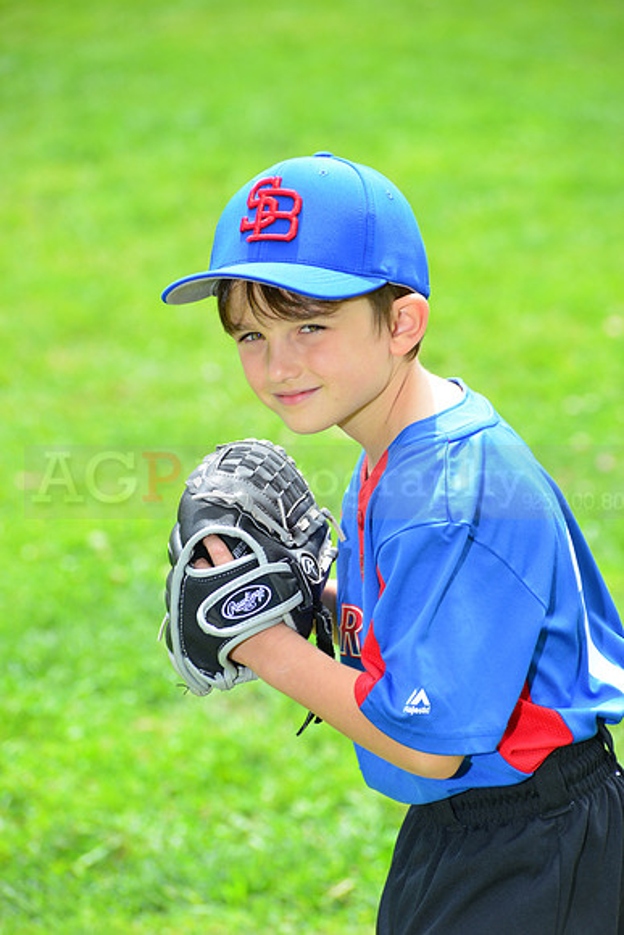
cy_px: 468
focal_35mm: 200
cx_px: 312
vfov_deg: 10.3
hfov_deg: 6.9
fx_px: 5196
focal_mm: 200
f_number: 8
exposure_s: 1/200
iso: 200
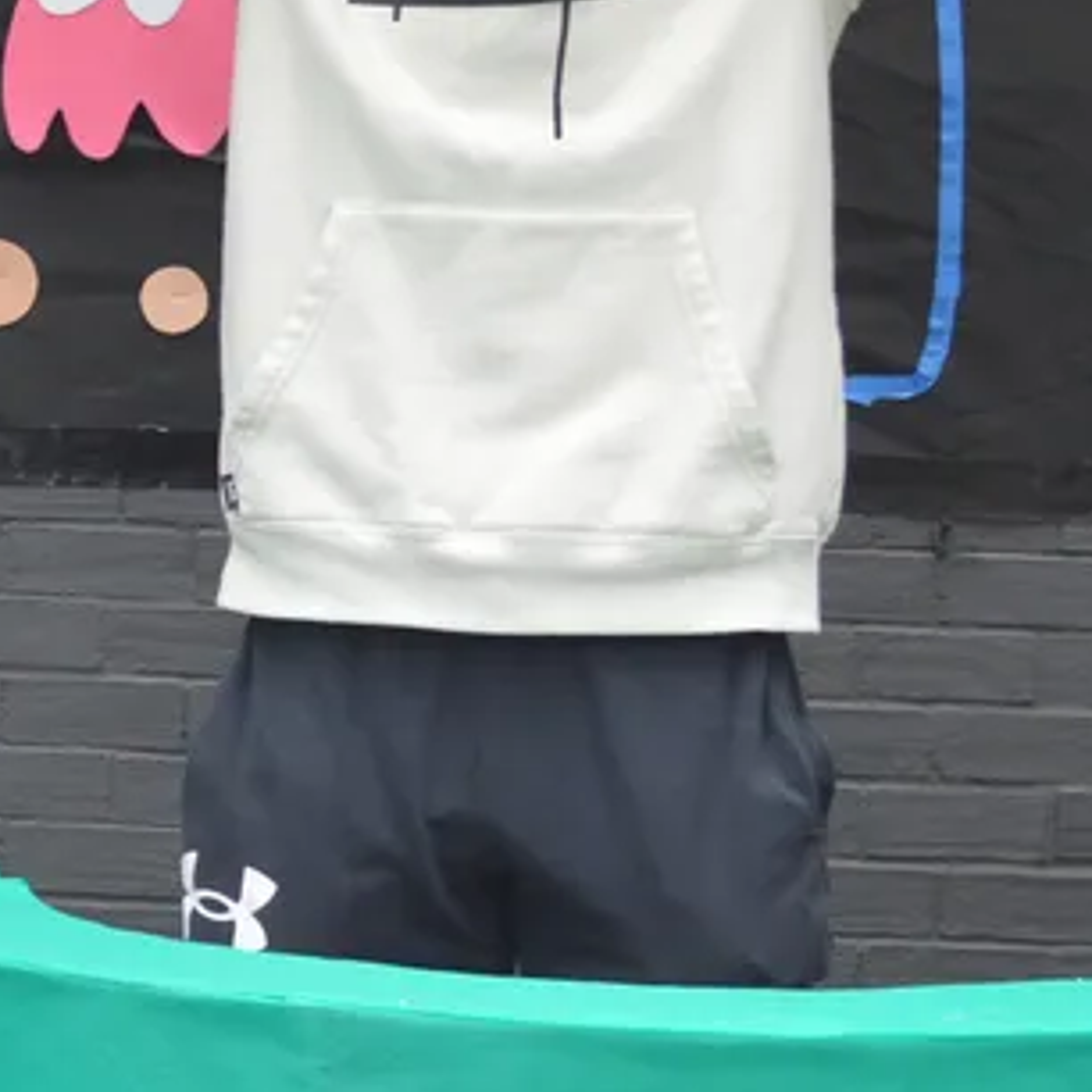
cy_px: 136
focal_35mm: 142
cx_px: -635
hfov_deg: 11.7
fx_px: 5068
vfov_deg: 12.2
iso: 400
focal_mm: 24
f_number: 5
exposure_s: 1/100
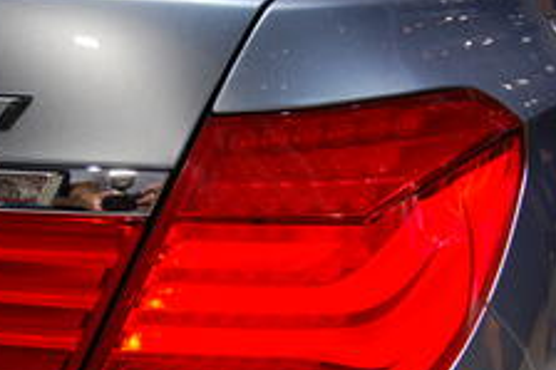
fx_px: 1157
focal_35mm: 75
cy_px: 241
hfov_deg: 26.5
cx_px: 102
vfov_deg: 18.1
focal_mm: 28
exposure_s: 1/60
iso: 200
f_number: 4.2
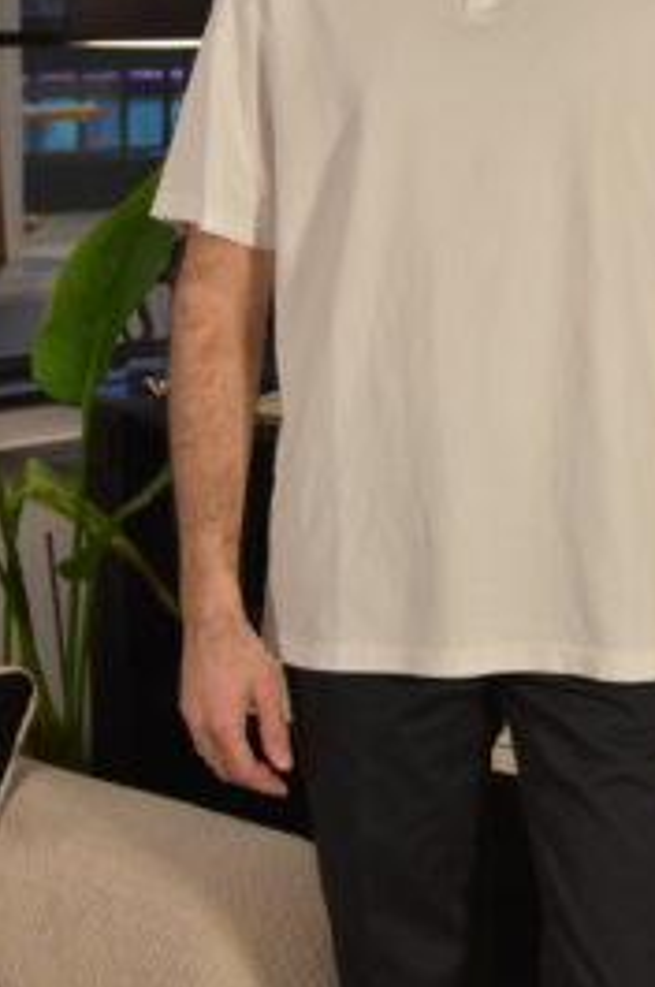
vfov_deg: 19.9
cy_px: 223
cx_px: 432
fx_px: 2791
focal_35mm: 102
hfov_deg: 13.4
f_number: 4.5
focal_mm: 40
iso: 1250
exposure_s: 1/125
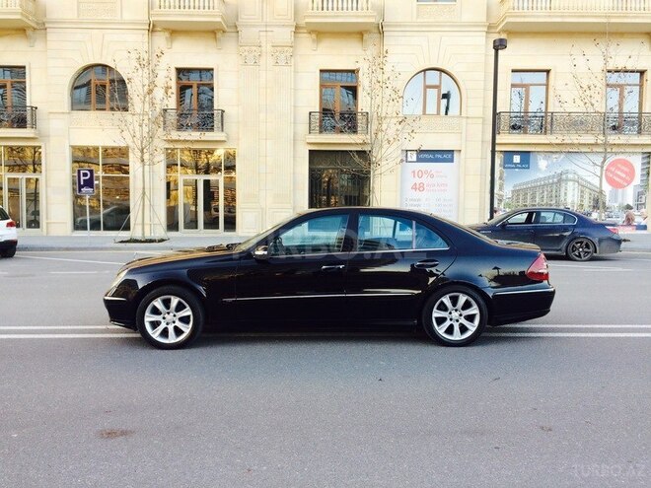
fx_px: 545
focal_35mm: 29
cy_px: 244
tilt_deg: -3.7
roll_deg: -0.5
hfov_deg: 61.7
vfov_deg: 48.2
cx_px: 326
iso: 32
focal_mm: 4.15
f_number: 2.2
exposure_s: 1/100
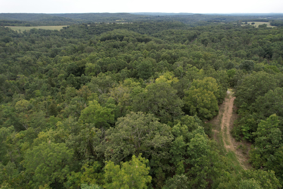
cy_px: 94
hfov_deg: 78.6
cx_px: 142
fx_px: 173
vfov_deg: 57.2
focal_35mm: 22
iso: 120
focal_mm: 8.38
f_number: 2.8
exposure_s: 1/400
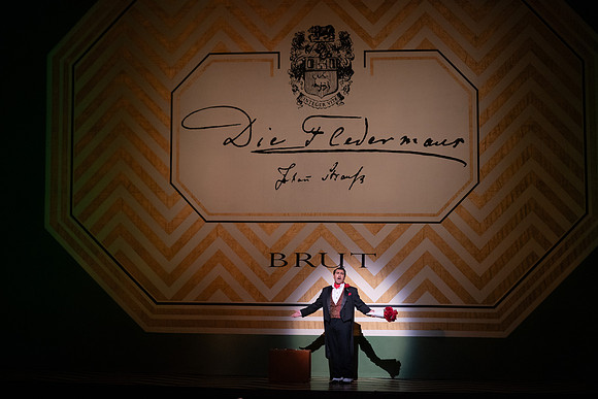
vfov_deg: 19.2
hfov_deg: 28.4
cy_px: 200
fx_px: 1180
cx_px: 299
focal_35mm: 71
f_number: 6.3
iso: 3200
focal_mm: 71
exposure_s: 1/400
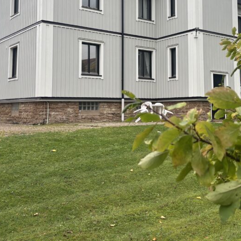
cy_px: 71
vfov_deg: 36.9
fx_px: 354
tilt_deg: +5.9
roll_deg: +0.3
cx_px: 134
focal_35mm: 45
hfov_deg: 37.5
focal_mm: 5.96
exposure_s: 1/837
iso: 50
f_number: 1.6
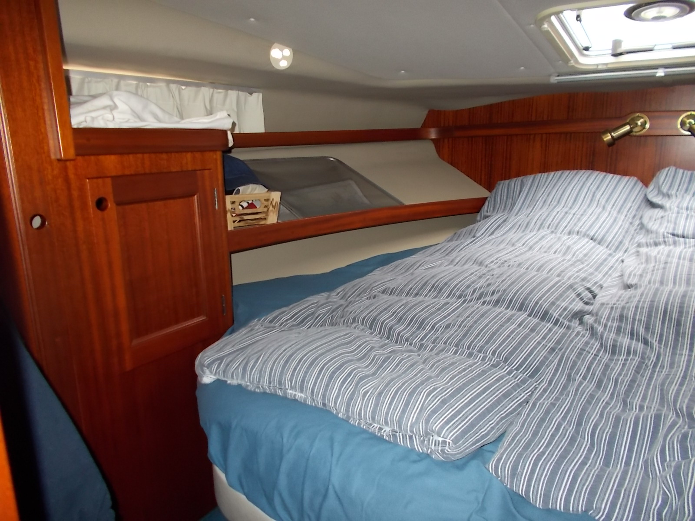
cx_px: 348
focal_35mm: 26
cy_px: 260
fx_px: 522
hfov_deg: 67.3
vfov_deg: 53.1
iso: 200
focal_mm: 4.6
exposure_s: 1/25
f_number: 3.2
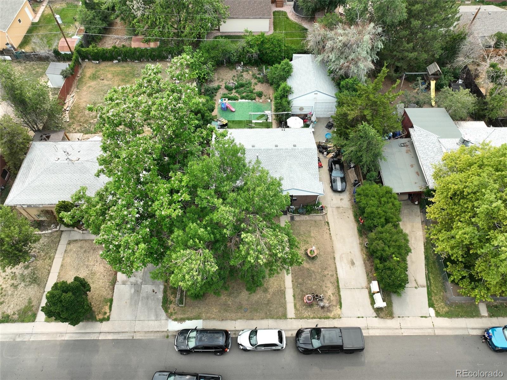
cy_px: 190
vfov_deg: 56.8
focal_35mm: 24
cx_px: 254
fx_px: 351
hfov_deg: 71.6
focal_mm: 12.29
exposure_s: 1/400
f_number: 2.8
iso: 100
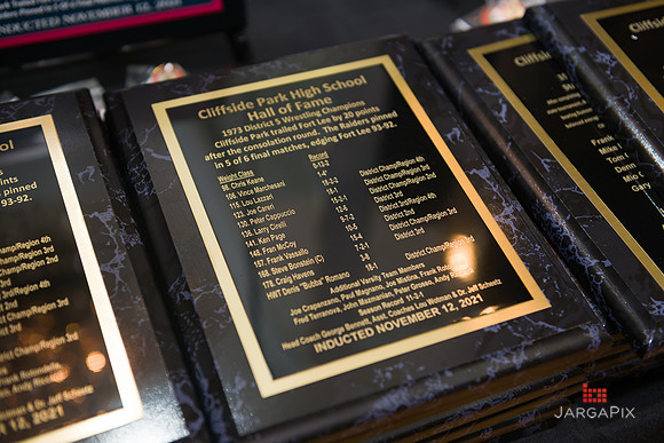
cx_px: 332
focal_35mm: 48
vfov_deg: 28.1
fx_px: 885
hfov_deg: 41.1
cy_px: 222
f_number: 3.2
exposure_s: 1/200
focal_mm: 48
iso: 400
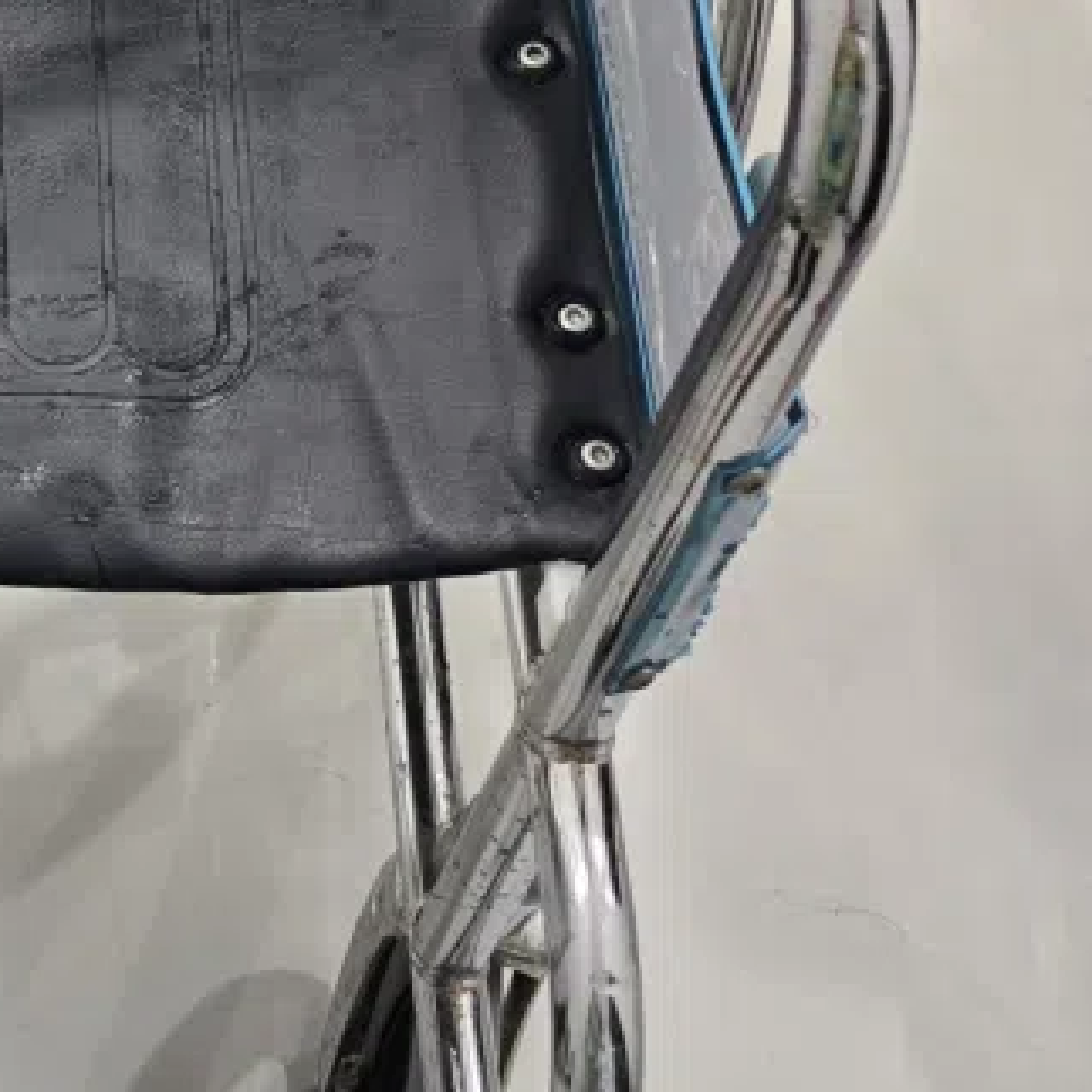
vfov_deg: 18.3
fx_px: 3069
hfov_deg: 18.5
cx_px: -389
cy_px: -455
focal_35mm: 86
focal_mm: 6.3
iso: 100
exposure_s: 1/100
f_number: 1.7
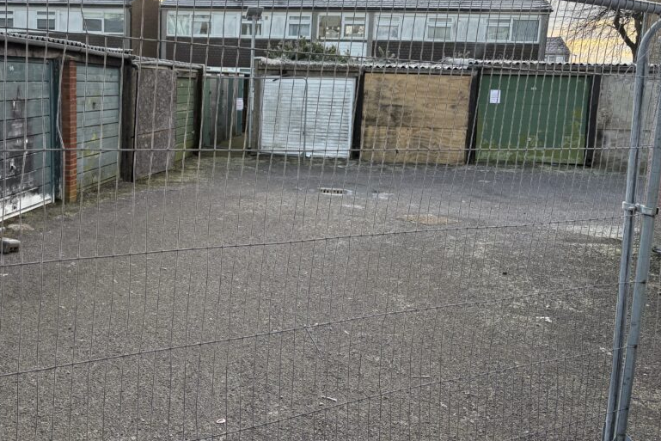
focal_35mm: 36
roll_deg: -1.1
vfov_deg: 36.7
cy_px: 166
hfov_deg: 52.2
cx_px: 228
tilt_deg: -7.8
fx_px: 661
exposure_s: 1/427
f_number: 1.6
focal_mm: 5.96
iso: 64
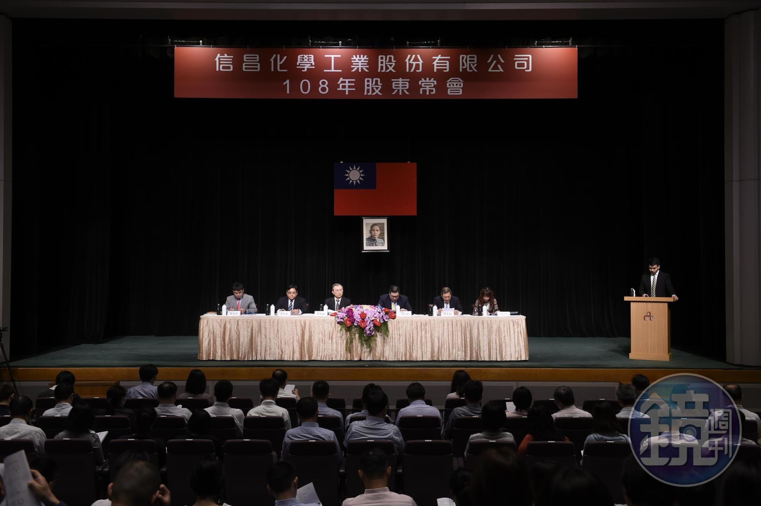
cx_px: 380
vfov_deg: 35.0
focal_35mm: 38
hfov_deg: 50.7
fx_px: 803
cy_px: 253
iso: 1000
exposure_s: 1/250
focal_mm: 38
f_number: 4.5
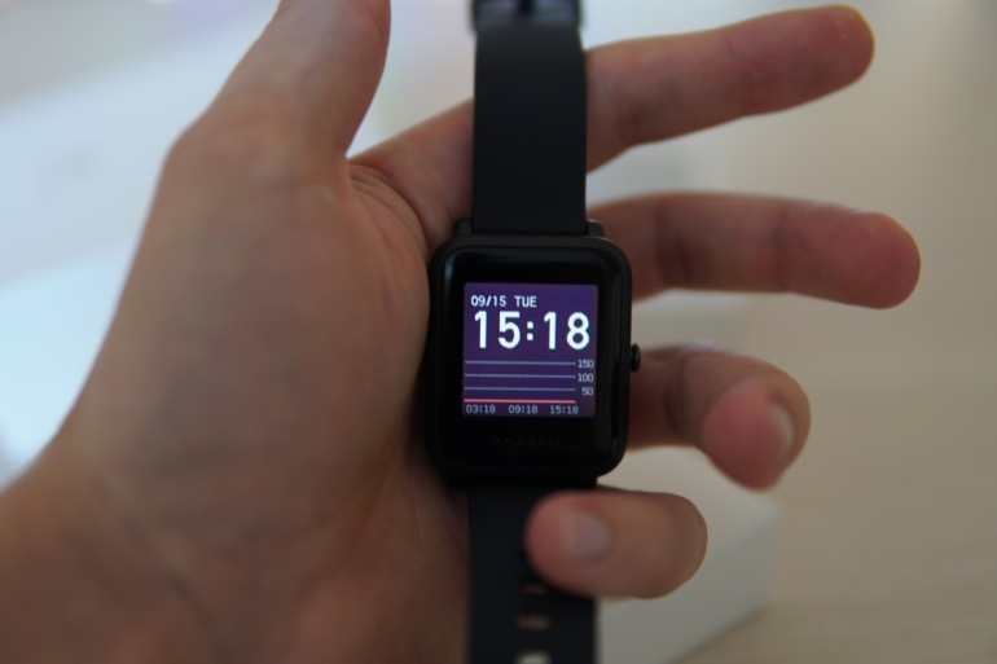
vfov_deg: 29.9
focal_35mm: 45
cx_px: 498
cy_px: 332
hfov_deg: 43.6
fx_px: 1246
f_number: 1.6
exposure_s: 1/13
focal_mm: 30
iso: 100
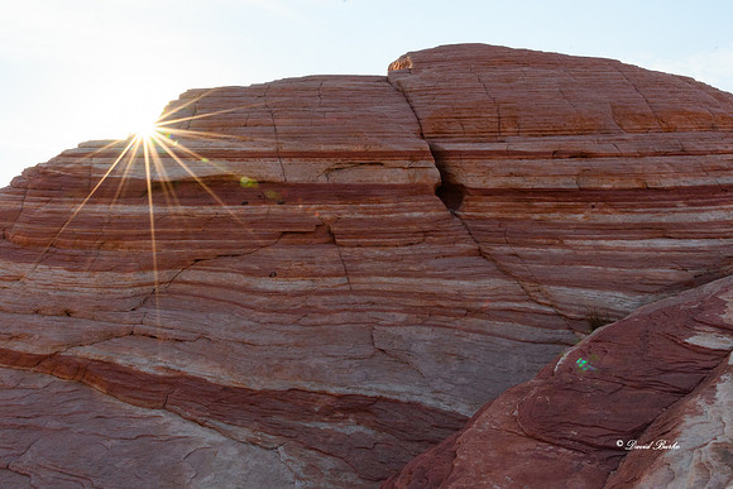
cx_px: 366
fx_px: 733
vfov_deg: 36.9
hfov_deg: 53.1
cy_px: 244
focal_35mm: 36
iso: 560
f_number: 22
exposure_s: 1/160
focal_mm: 24
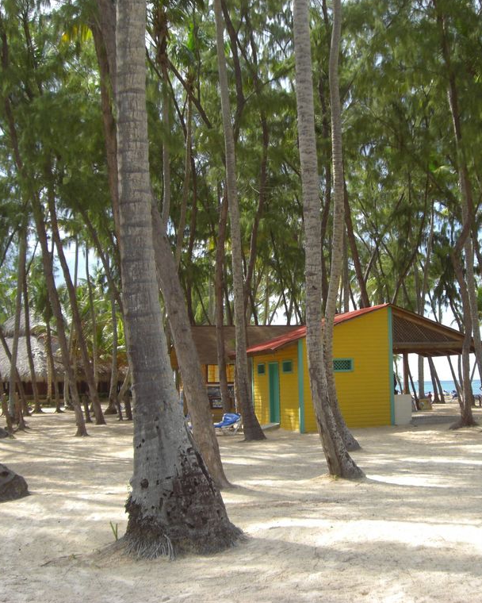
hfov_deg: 30.0
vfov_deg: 37.3
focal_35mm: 50
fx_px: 892
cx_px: 323
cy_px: 301
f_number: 2.7
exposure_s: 1/500
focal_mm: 6.2
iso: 64
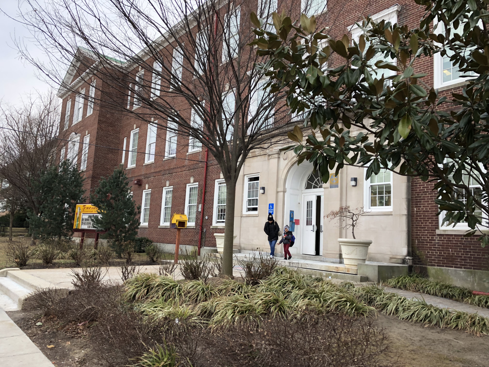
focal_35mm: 28
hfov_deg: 63.4
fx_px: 396
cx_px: 244
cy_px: 184
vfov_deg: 49.7
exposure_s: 1/400
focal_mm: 3.99
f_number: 1.8
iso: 20
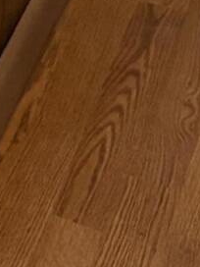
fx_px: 1471
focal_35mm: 191
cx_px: -393
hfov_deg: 7.0
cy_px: -486
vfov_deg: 8.8
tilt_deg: -15.9
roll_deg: +3.6
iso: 320
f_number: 1.6
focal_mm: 5.96
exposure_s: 1/60
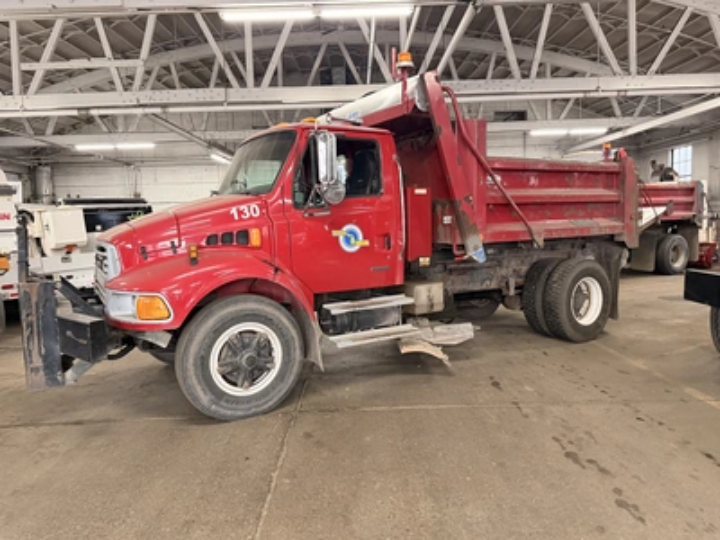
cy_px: 270
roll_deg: +2.3
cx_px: 360
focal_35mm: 24
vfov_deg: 56.8
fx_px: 499
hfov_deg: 71.6
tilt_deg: -2.5
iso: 800
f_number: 1.78
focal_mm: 6.76
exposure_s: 1/60
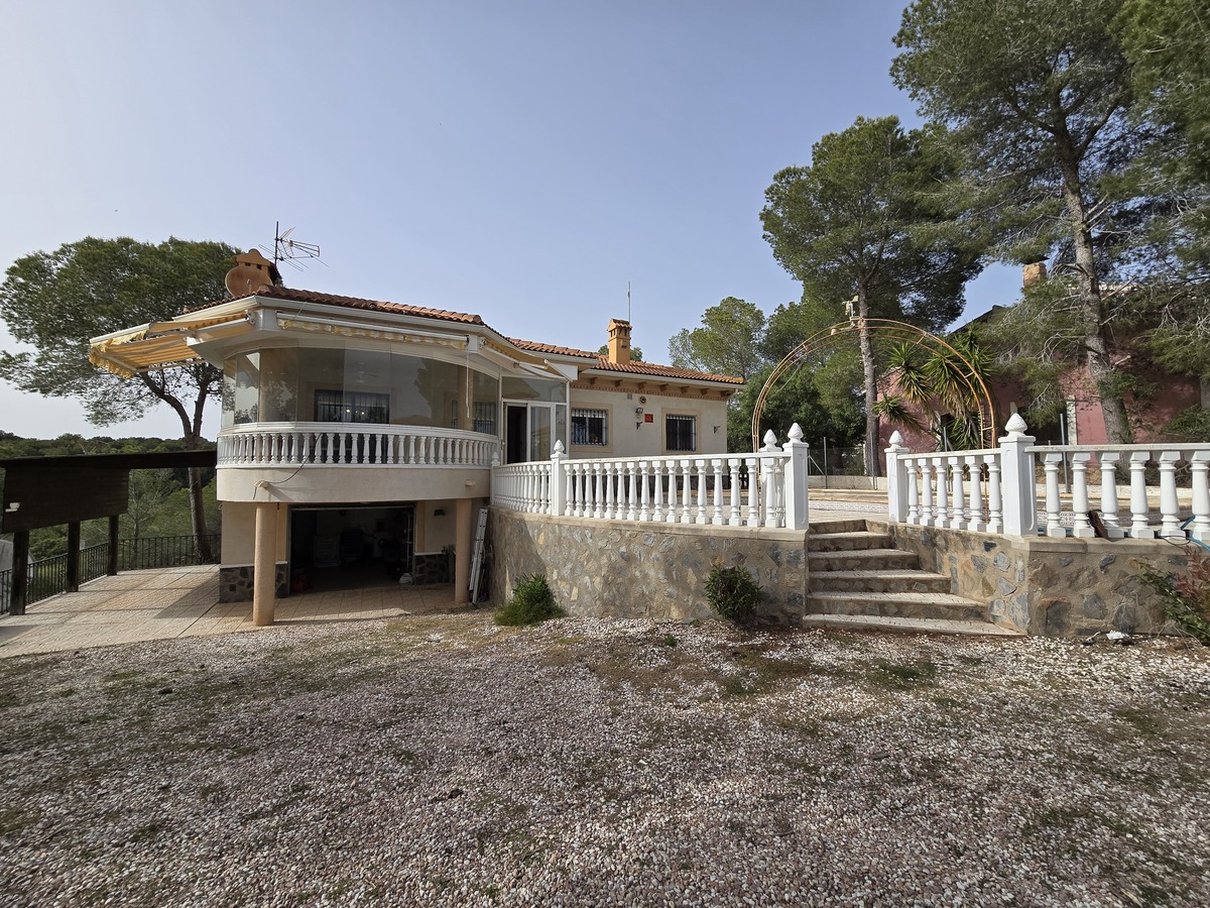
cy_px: 454
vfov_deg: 89.9
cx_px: 605
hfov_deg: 106.2
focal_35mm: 13
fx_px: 454
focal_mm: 2.2
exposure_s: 1/2210
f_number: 2.2
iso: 50
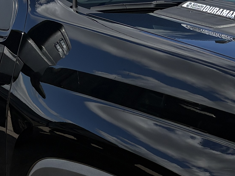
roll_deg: -1.2
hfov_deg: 14.5
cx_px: 234
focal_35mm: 134
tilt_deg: -13.0
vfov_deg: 11.0
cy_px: 135
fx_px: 910
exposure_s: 1/3448
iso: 50
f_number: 1.6
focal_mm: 5.96
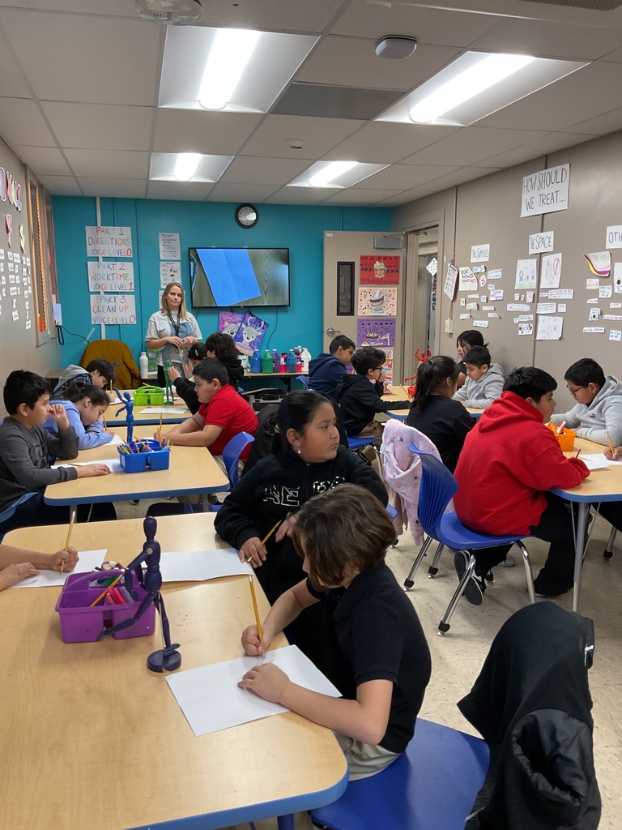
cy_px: 415
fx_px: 695
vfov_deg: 61.7
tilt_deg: -10.2
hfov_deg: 48.2
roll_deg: -0.8
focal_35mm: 29
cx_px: 311
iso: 64
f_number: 1.8
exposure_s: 1/60
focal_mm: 3
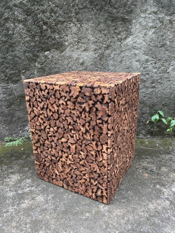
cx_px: 88
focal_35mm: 26
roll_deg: +0.6
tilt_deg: -17.3
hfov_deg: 53.1
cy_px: 116
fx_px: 175
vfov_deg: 67.3
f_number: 1.6
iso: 50
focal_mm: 4.2
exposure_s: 1/121
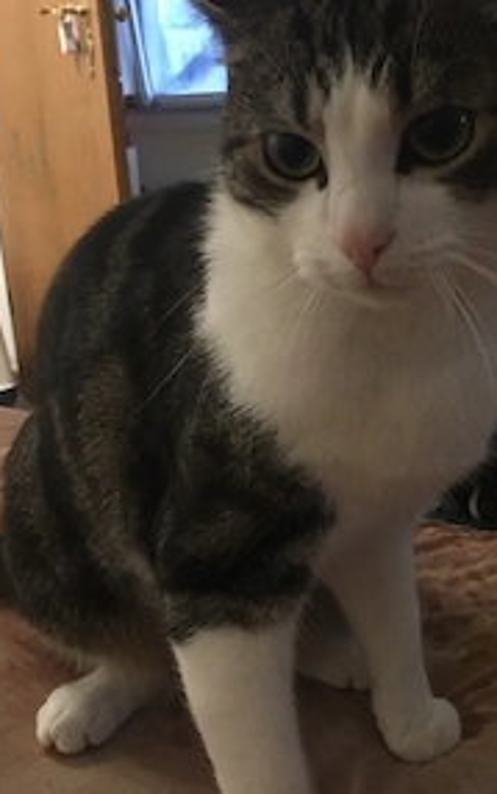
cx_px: 339
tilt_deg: -14.4
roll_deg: +2.3
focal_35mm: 43
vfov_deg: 46.2
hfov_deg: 29.6
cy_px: 378
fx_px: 931
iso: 100
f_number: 2.2
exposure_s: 1/4
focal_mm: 4.15
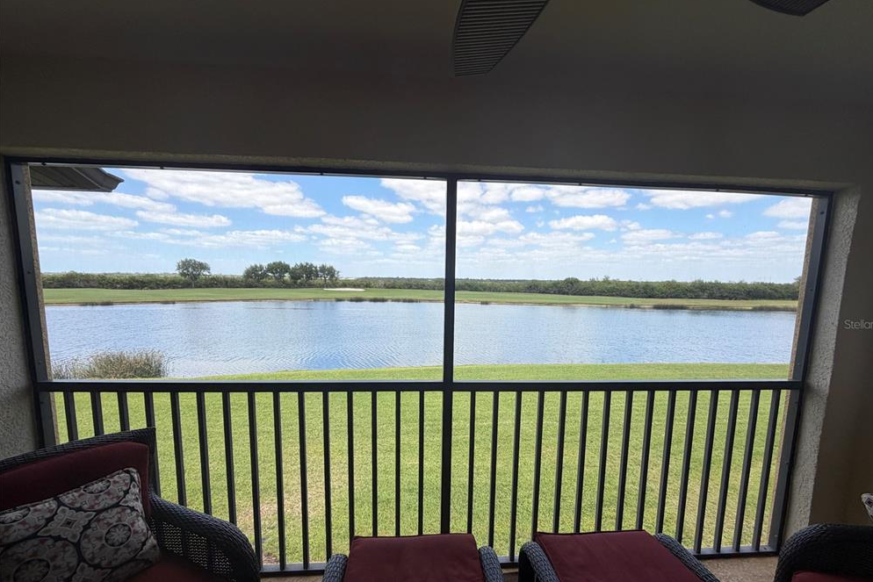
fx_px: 364
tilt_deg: -4.6
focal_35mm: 15
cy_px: 324
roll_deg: -0.5
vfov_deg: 77.1
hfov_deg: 100.4
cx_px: 448
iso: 40
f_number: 2.2
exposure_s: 1/564
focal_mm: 2.22
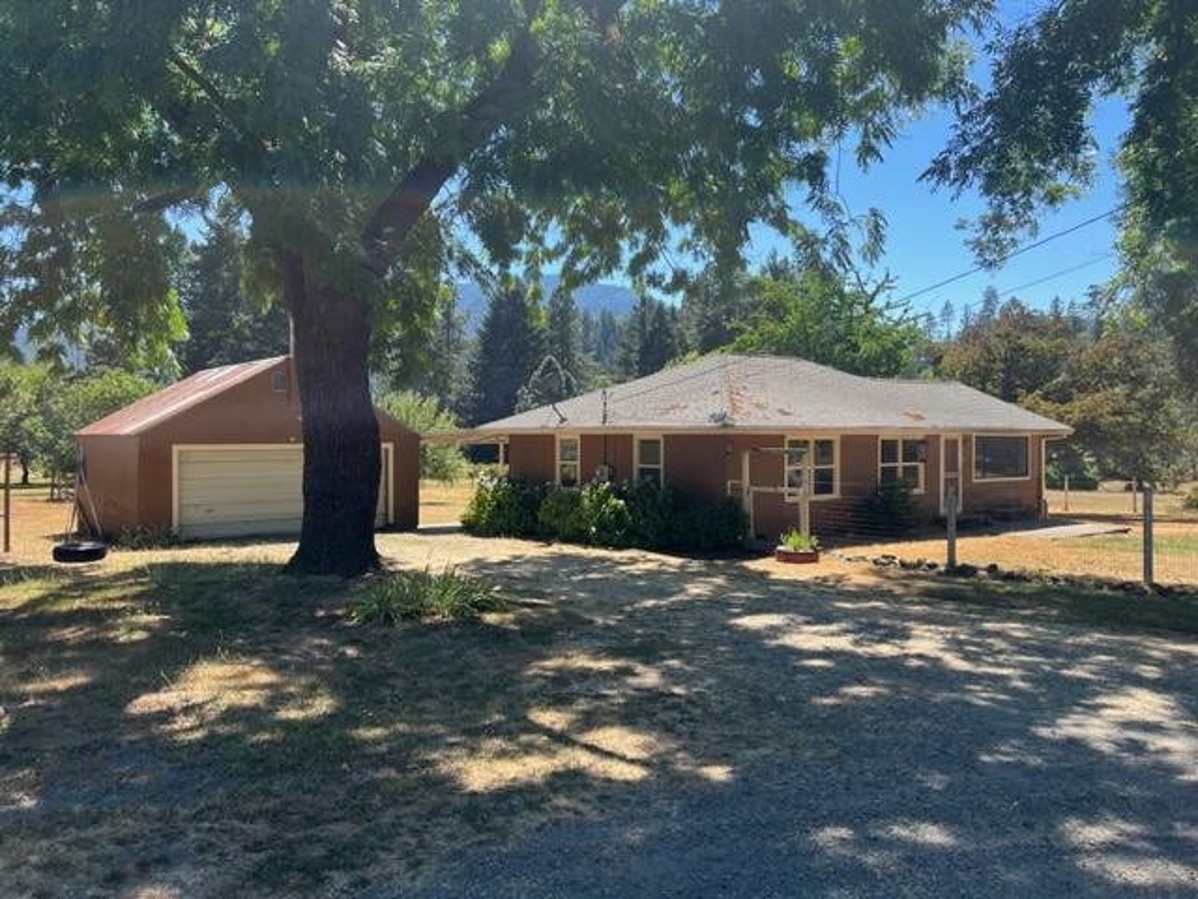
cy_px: 450
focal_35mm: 26
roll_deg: +0.1
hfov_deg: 67.3
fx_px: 900
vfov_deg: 53.1
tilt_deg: -2.4
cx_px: 599
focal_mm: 5.7
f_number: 1.5
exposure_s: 1/1361
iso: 50
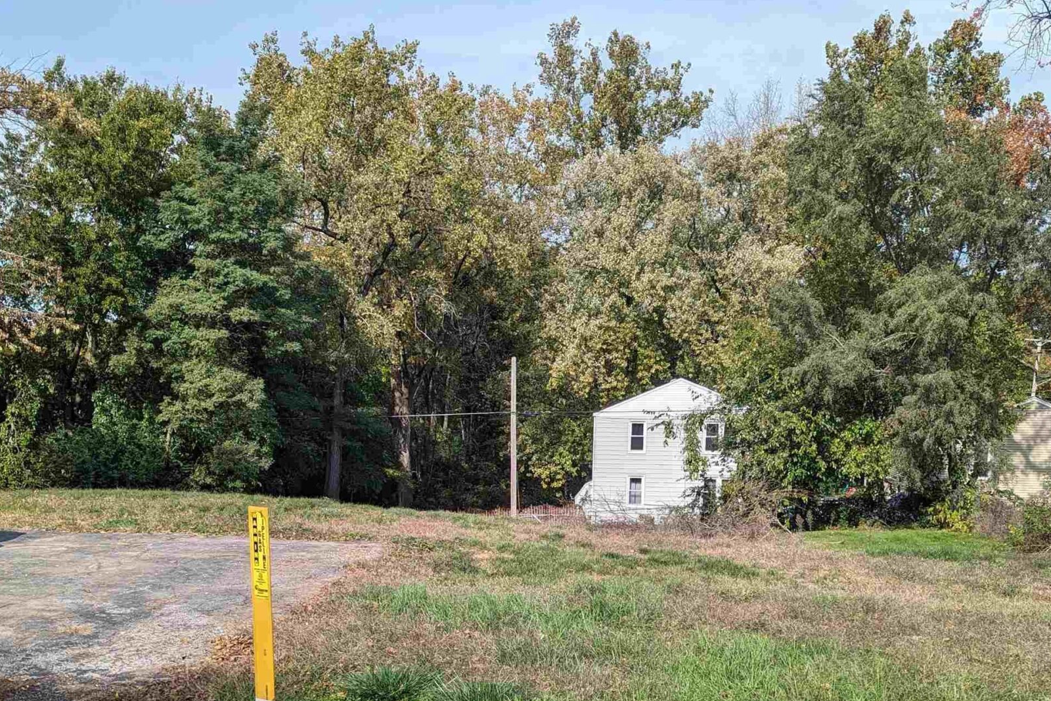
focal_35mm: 40
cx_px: 476
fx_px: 1168
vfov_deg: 32.5
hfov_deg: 48.4
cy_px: 559
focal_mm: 6.81
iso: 43
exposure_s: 1/1825
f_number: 1.85
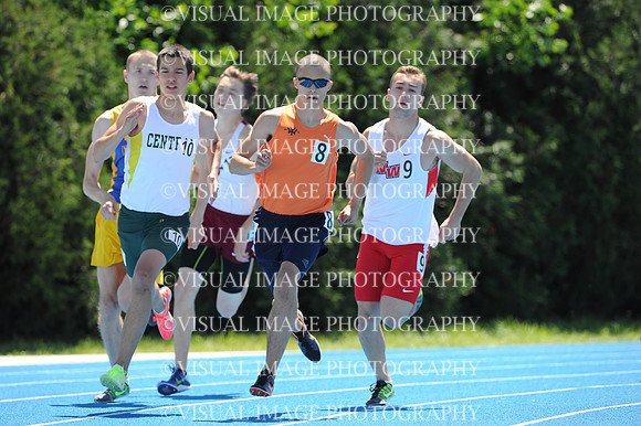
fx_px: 7118
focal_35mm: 400
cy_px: 213
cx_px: 320
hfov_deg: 5.2
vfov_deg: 3.4
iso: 640
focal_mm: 400
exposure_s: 1/1600
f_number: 5.6
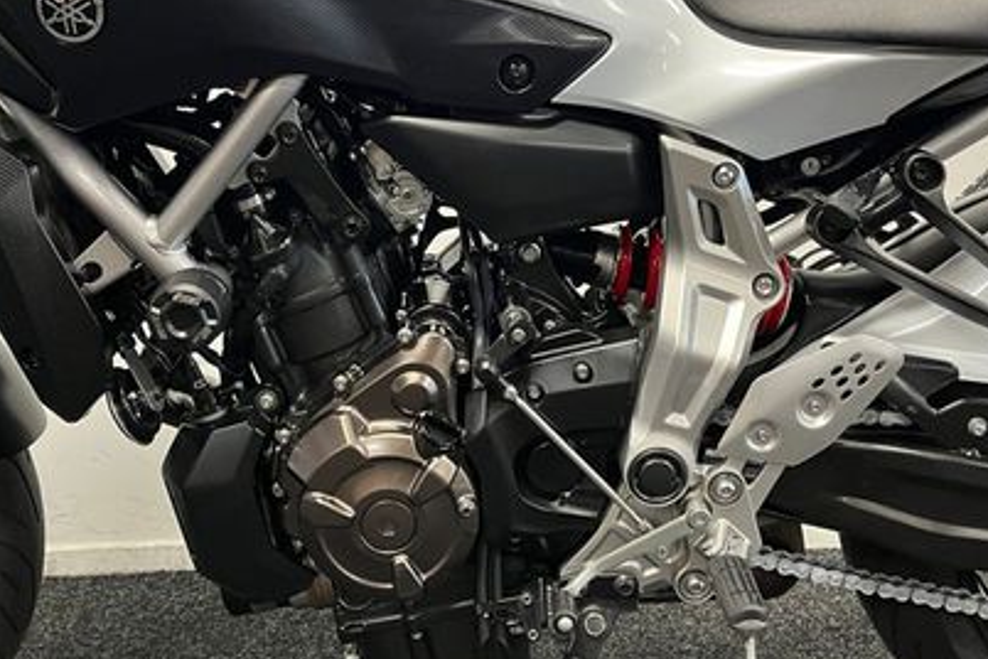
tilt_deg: -6.9
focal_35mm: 43
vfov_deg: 31.1
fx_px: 1180
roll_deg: +1.5
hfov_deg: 45.4
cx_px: 489
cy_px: 253
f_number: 1.6
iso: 250
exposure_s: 1/50
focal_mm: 5.1
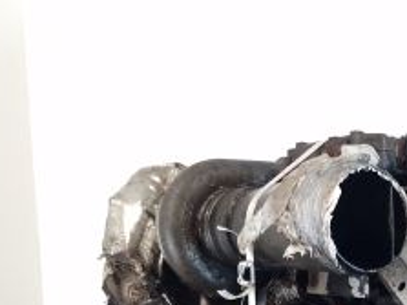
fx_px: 729
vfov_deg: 21.7
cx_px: 493
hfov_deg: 27.4
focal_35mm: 62
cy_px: 376
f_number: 1.8
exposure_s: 1/50
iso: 100
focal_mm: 6.4
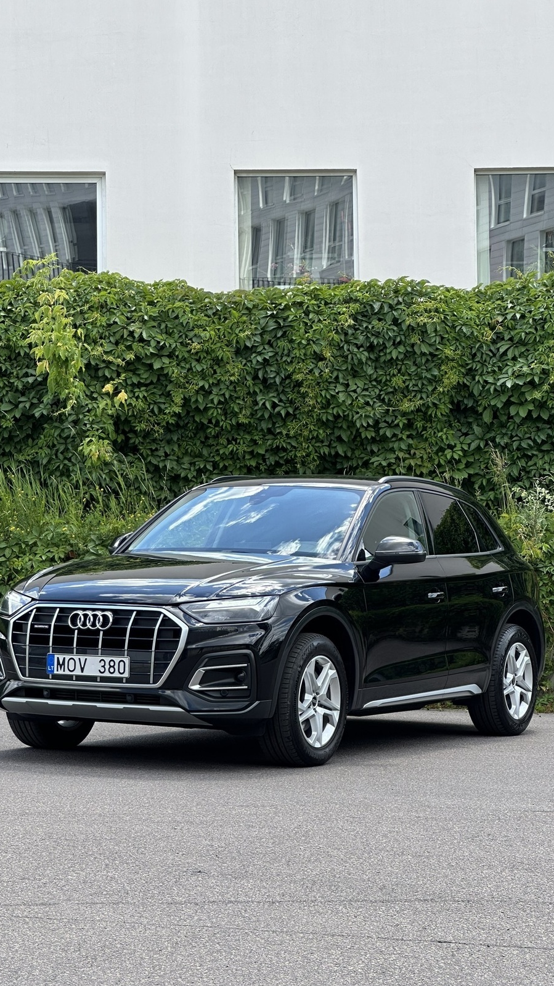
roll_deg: +0.3
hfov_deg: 14.4
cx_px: 235
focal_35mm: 84
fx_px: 2193
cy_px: 493
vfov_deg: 25.3
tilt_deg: +3.5
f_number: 2.8
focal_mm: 9
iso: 32
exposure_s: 1/266
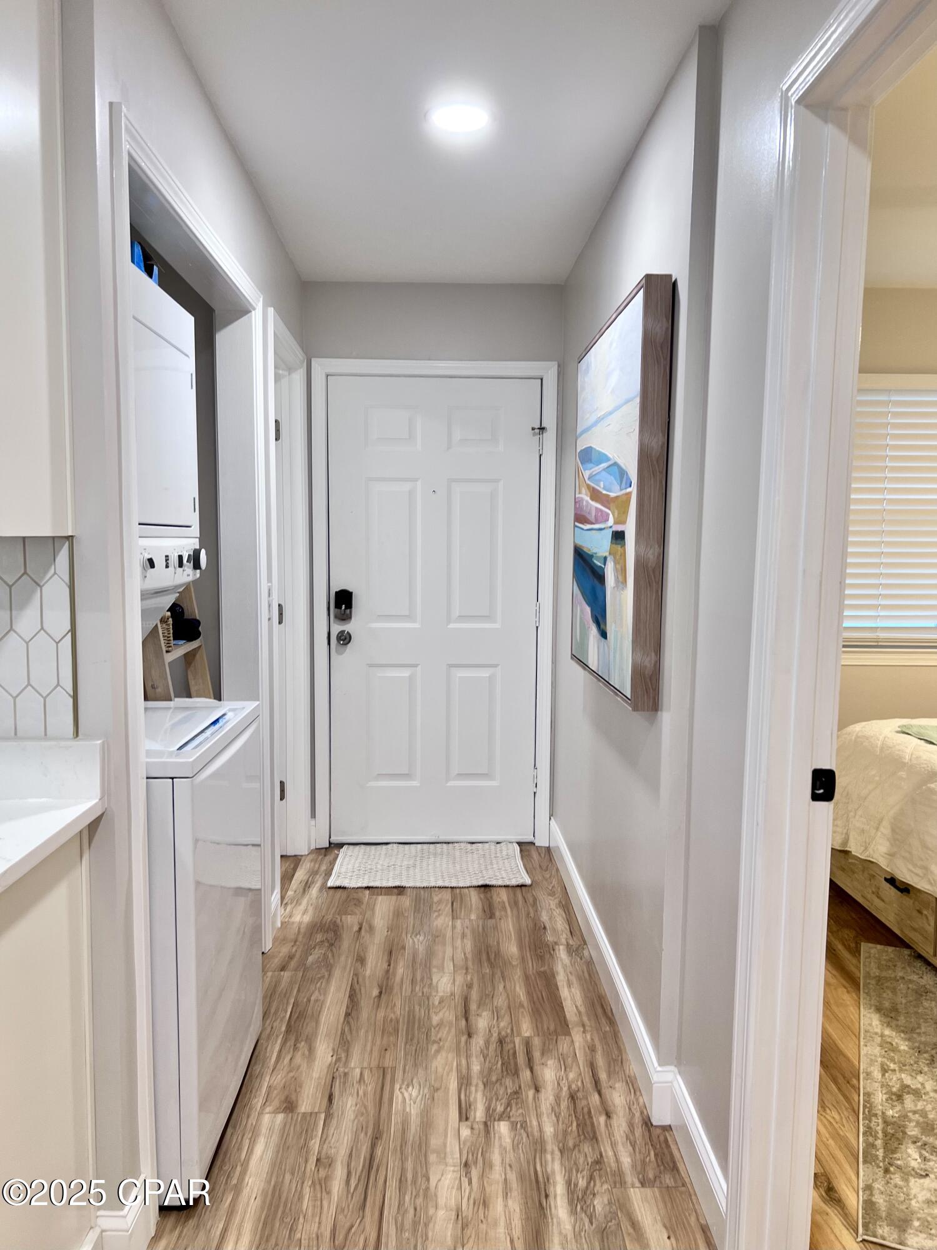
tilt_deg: -5.4
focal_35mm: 26
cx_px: 468
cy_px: 625
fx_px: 939
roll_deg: -1.2
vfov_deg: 67.3
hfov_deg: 53.0
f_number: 1.5
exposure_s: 1/60
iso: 64
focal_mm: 5.7
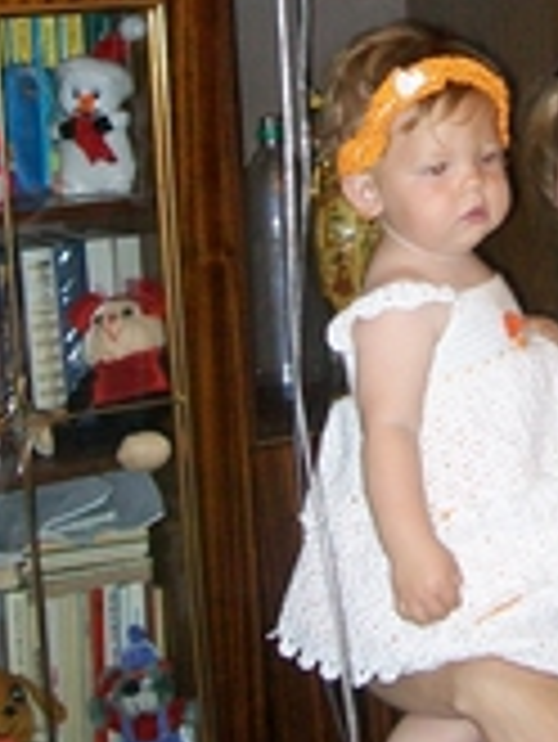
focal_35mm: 93
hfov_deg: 15.5
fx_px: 1996
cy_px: 27
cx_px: 594
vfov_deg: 20.5
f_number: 2.7
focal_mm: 6.1
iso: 160
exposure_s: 1/60
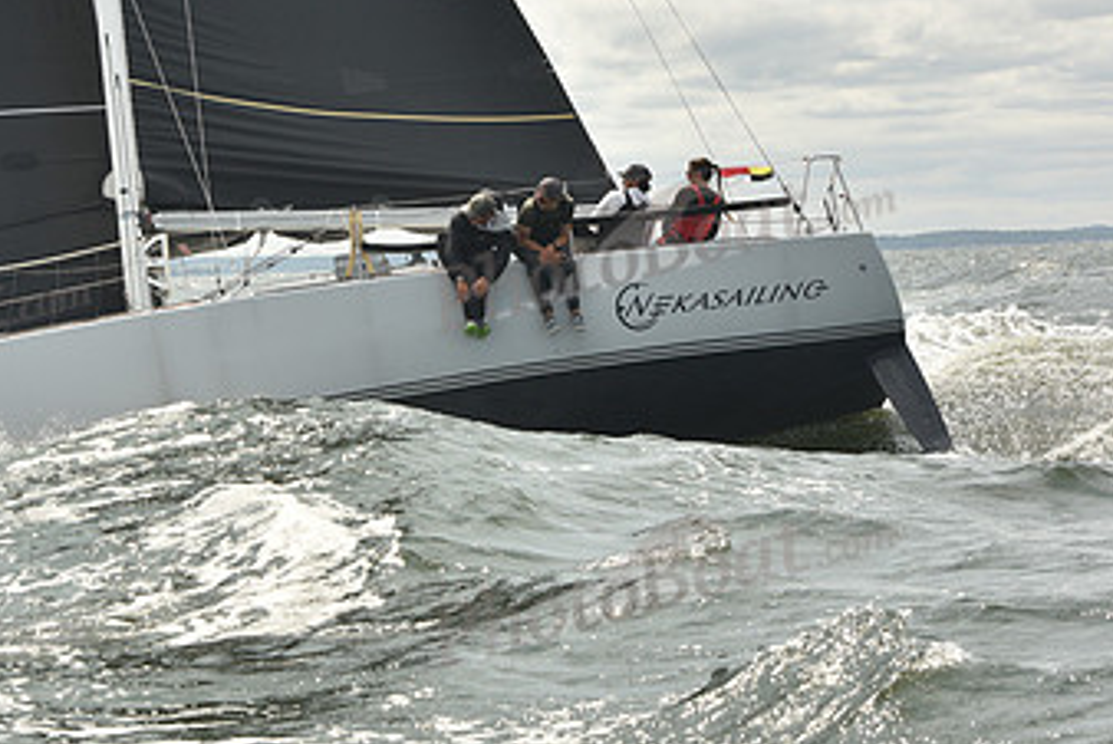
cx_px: 263
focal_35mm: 120
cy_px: 123
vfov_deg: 11.4
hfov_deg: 16.9
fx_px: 3713
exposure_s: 1/800
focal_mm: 70
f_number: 9
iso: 250
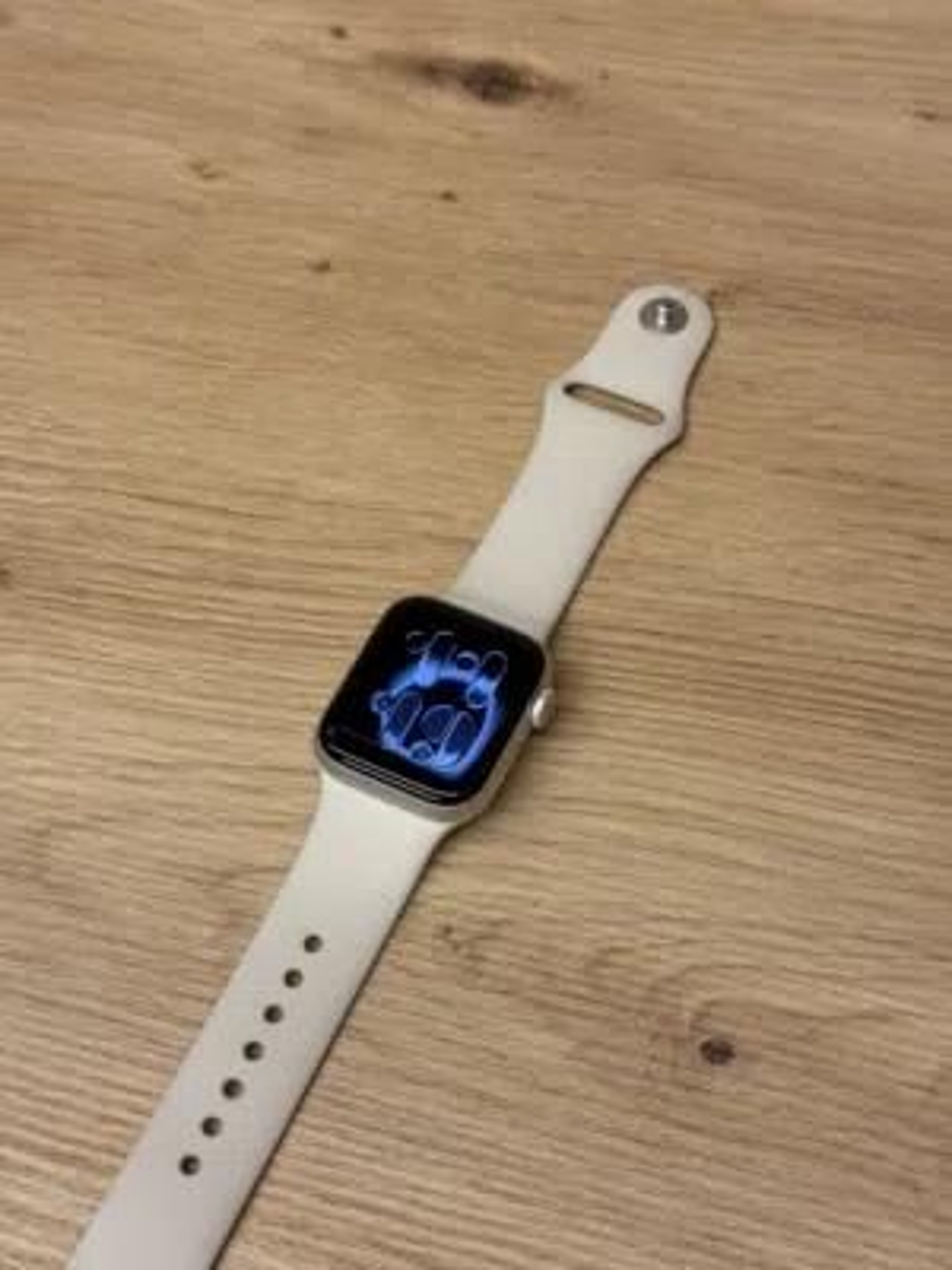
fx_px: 1760
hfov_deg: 30.3
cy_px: 635
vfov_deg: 39.7
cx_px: 476
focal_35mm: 48
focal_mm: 6.76
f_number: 1.78
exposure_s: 1/50
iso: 80
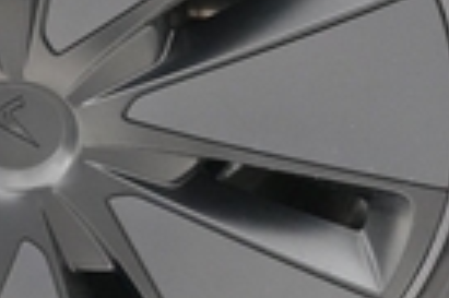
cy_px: -16
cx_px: 69
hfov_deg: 18.1
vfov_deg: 12.0
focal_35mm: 112
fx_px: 1395
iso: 10000
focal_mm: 24
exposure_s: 1/250
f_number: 2.8
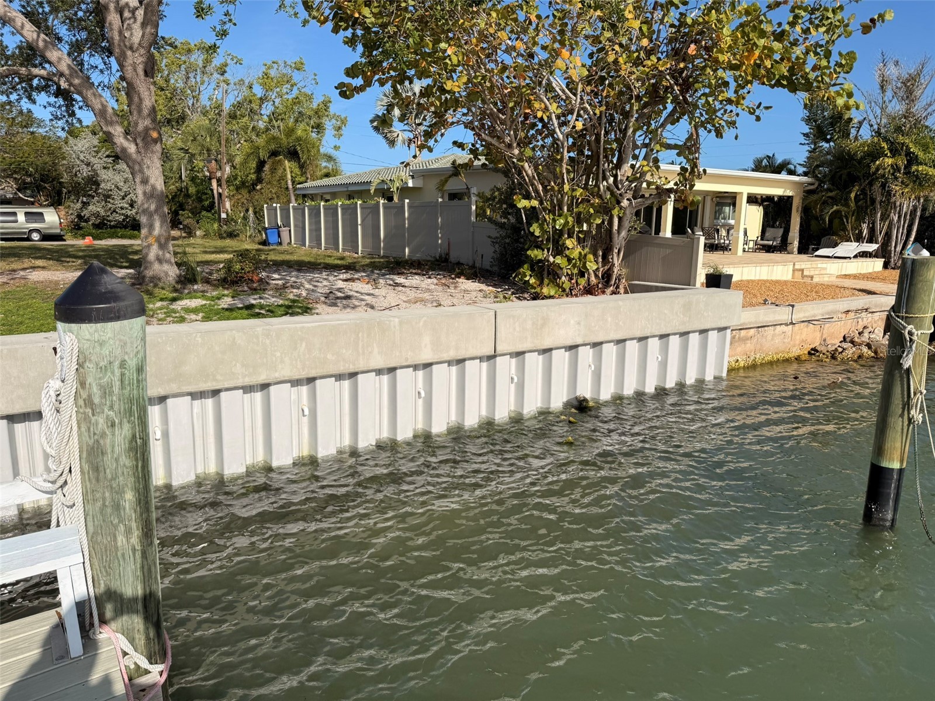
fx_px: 648
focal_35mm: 24
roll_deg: -0.7
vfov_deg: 56.8
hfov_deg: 71.6
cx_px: 468
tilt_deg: -9.9
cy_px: 350
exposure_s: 1/7353
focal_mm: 6.76
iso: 80
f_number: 1.78
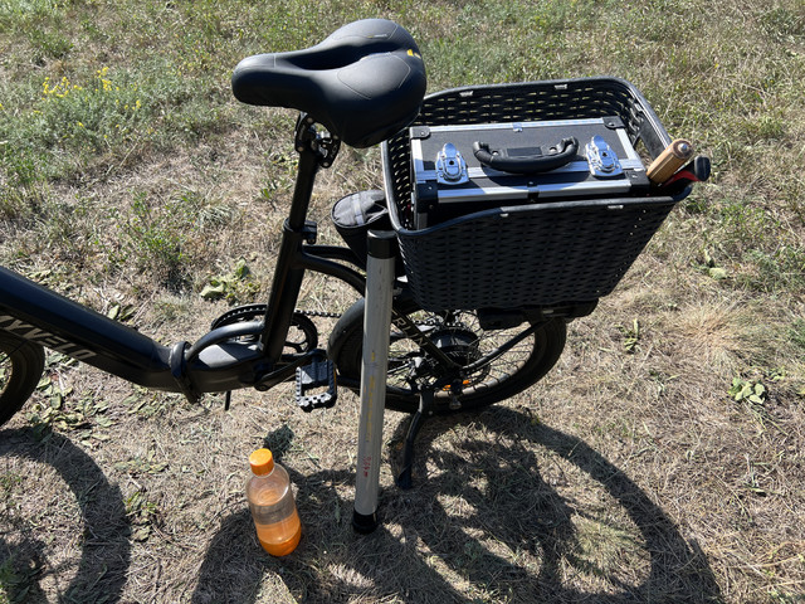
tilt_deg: -39.6
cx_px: 402
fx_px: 605
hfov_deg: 67.3
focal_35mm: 26
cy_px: 302
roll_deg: +1.4
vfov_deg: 53.1
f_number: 1.5
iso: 50
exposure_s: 1/1698
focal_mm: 5.7
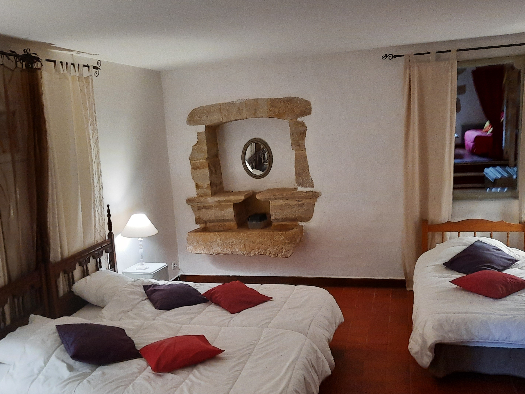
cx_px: 242
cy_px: 216
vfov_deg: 40.7
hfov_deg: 52.6
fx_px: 531
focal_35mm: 35
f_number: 2
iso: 320
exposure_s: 1/33
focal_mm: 4.6
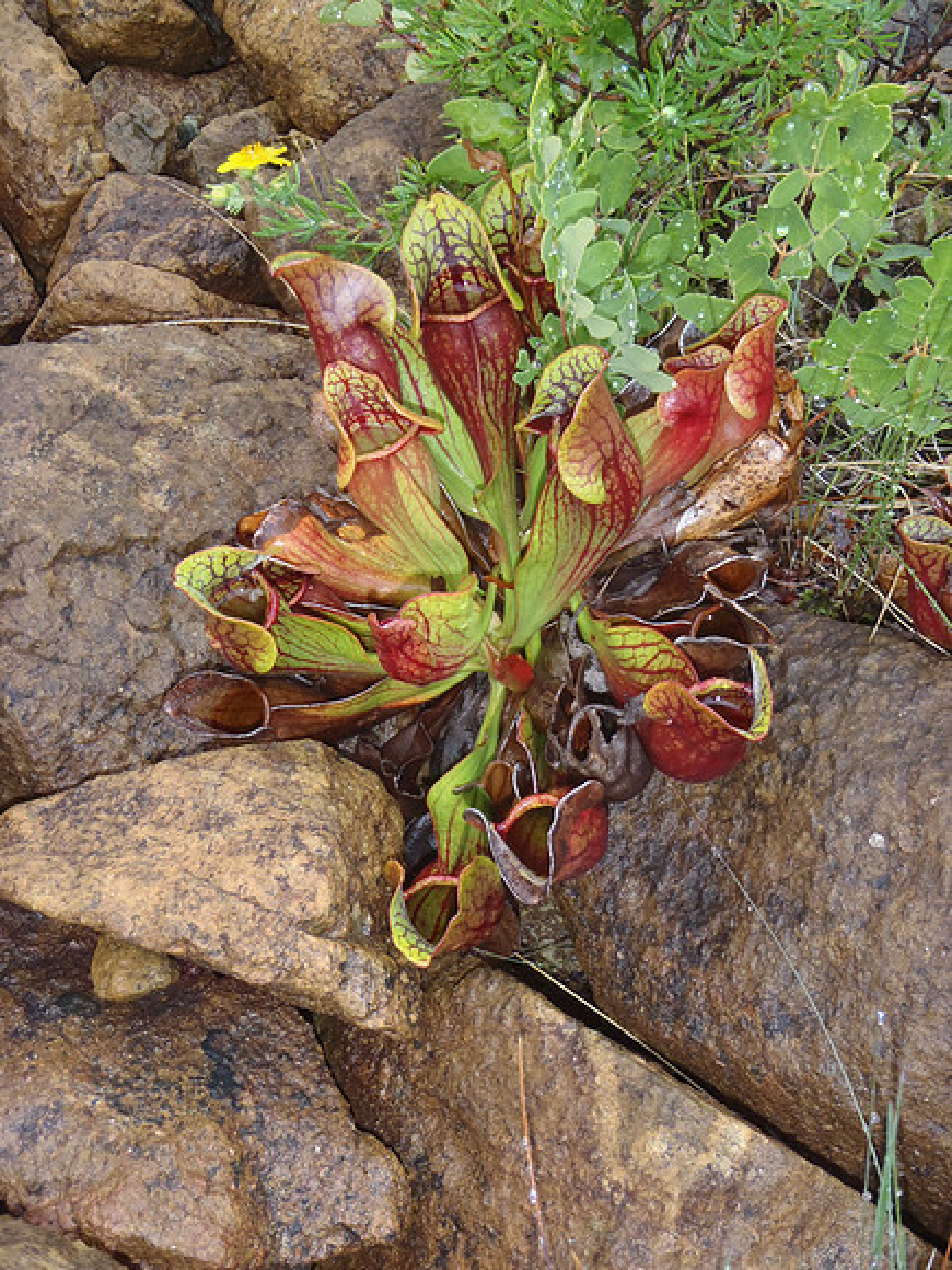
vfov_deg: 34.3
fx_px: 2053
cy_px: 635
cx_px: 476
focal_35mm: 56
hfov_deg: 26.1
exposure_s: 1/60
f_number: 5.1
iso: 125
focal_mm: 10
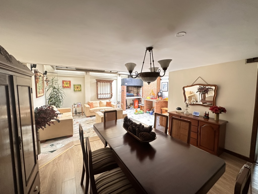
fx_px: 104
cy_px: 97
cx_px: 129
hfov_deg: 102.1
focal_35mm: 14
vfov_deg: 85.7
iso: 320
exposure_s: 1/72
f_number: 2.2
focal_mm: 2.22
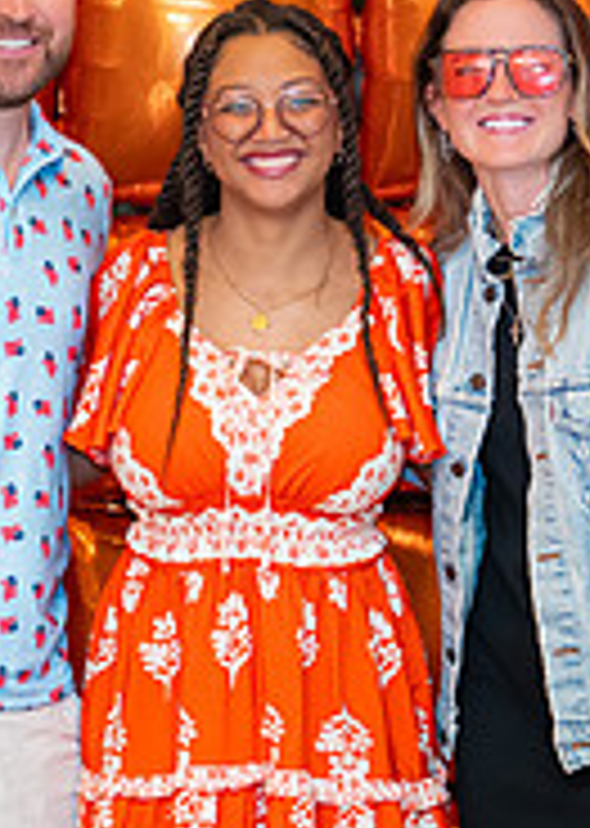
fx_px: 4914
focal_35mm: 209
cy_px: 548
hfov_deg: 6.9
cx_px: 306
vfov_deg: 9.6
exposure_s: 1/400
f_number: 1.2
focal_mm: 50
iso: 1000
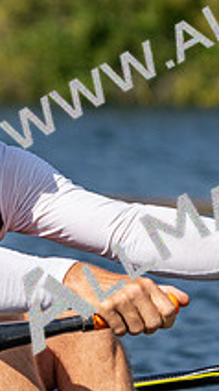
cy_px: 180
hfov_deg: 2.0
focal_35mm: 599
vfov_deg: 3.6
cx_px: -134
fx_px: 6194
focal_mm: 209
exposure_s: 1/2000
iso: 200
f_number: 5.6
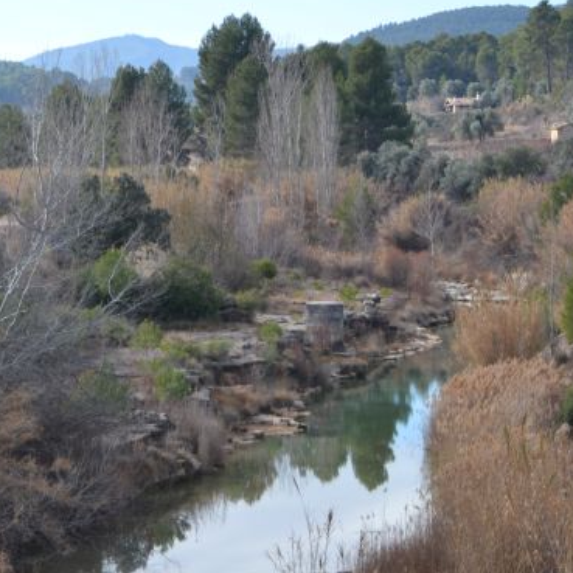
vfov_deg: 11.5
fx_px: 2845
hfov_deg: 11.5
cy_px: 168
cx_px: 120
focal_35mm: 152
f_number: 4.5
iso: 100
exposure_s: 1/320
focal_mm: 55
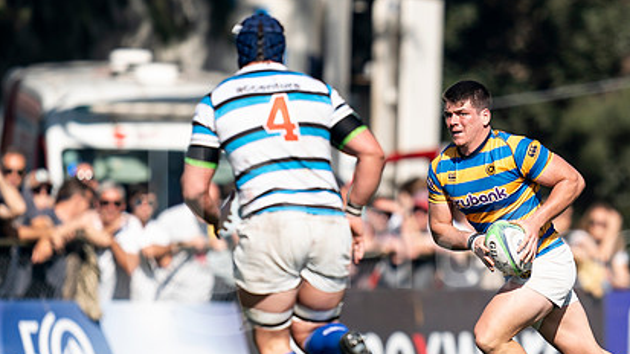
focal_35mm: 1127
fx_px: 18821
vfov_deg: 1.1
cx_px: 562
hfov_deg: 1.9
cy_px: 245
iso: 100
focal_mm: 400
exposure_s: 1/1250
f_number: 2.8
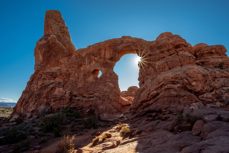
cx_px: 114
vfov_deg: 59.5
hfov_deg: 81.2
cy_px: 76
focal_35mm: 21
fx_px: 134
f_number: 22
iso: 640
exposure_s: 1/80
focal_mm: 21
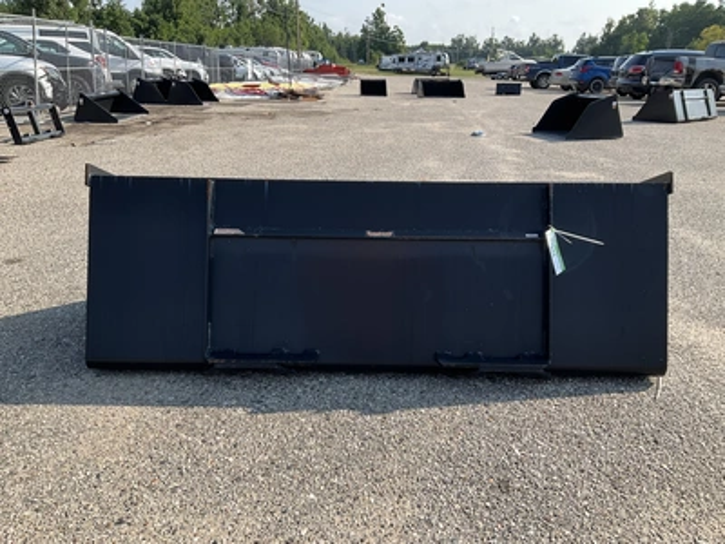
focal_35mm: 29
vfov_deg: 48.2
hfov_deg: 61.7
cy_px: 272
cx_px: 362
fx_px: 607
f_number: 1.8
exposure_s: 1/929
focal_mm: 3
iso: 25
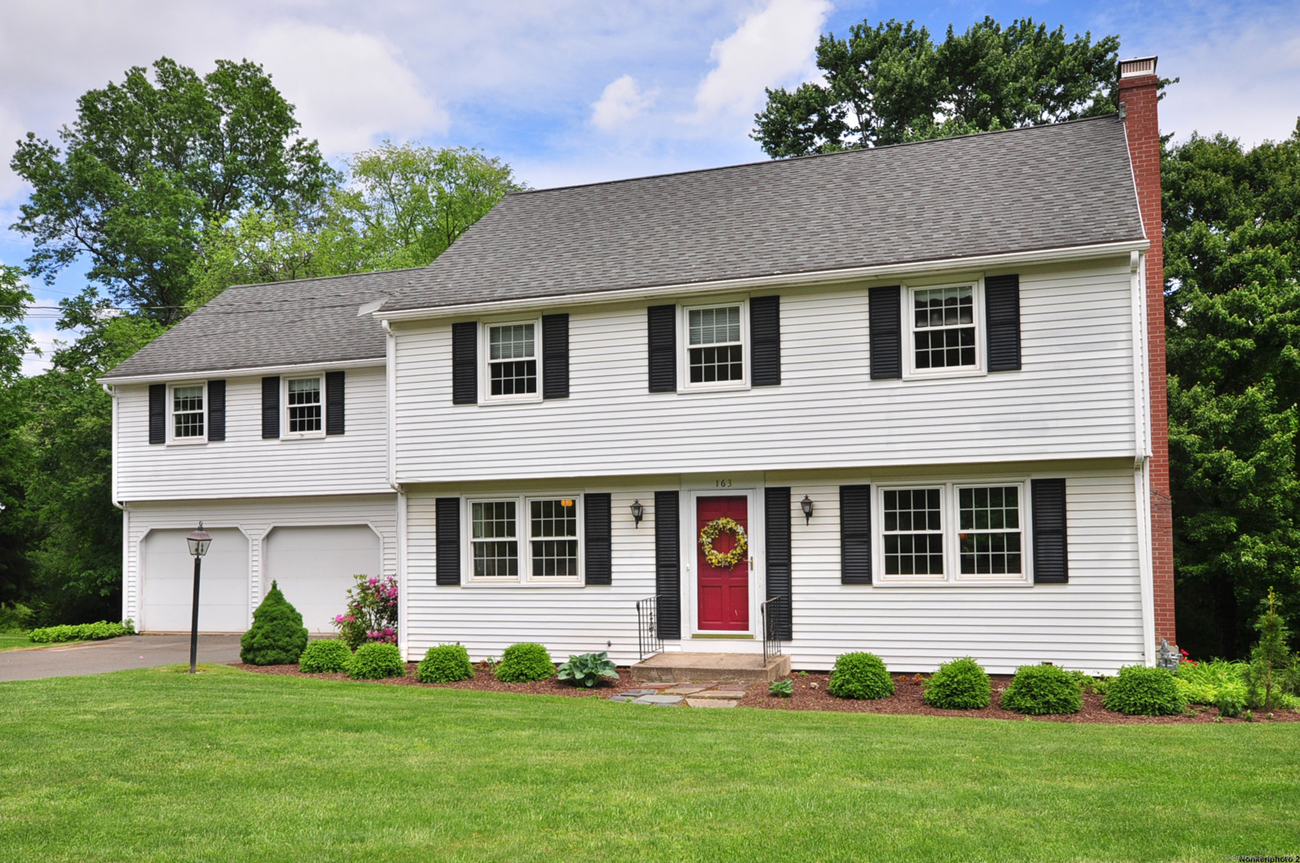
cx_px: 650
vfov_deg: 43.5
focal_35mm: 30
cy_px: 432
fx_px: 1082
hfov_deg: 62.0
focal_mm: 20
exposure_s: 1/640
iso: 250
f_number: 8
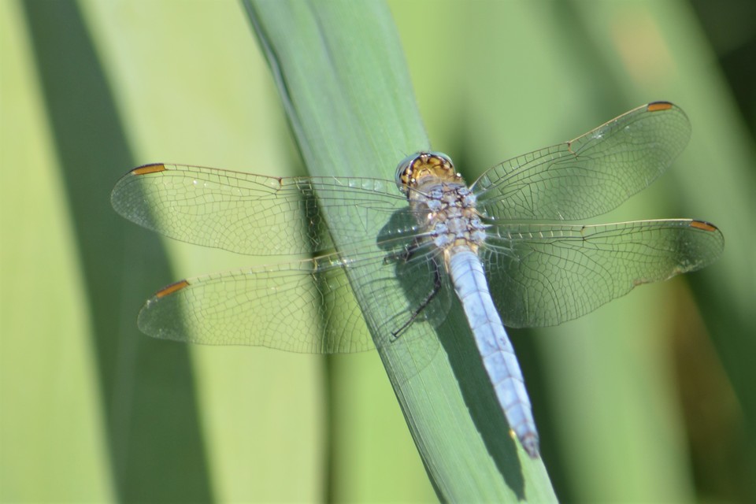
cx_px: 378
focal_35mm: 450
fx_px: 9449
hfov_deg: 4.6
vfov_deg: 3.1
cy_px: 252
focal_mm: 300
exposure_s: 1/200
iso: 100
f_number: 7.1
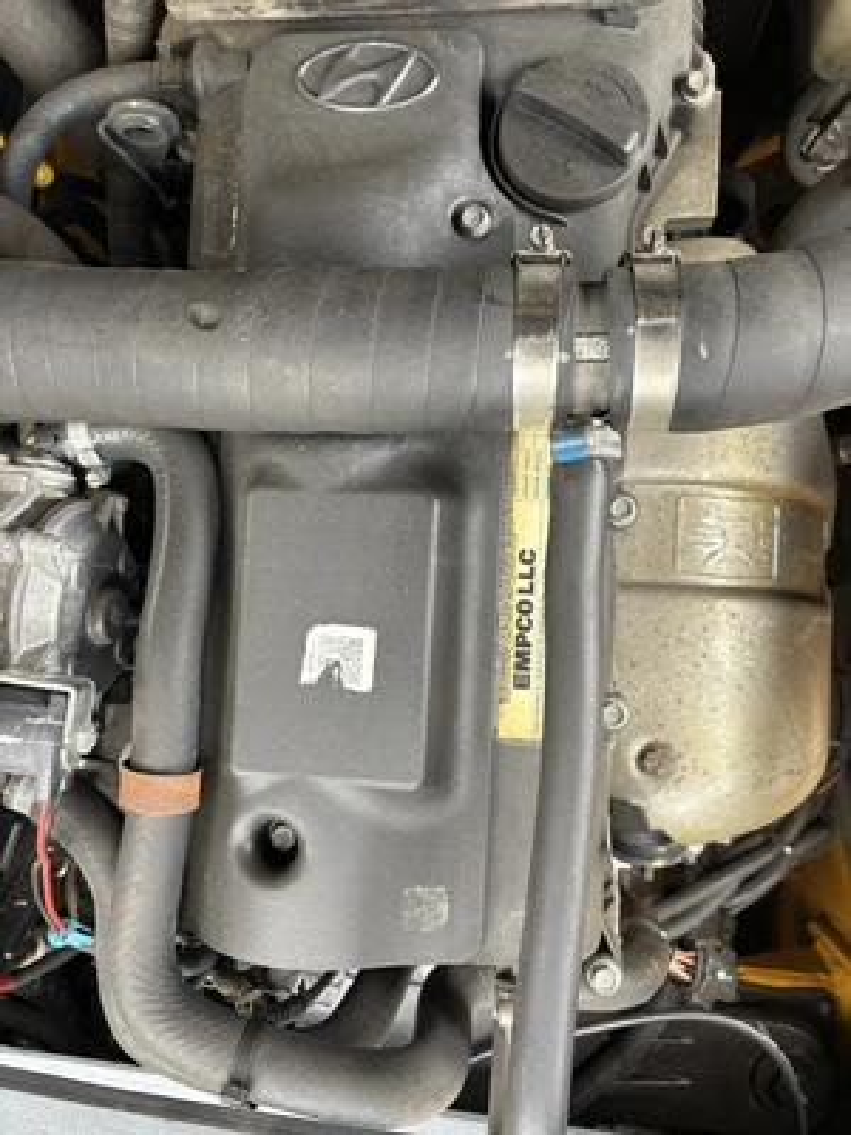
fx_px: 852
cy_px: 568
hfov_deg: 53.1
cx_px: 426
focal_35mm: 26
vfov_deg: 67.3
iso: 125
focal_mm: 5.96
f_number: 1.6
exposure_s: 1/93
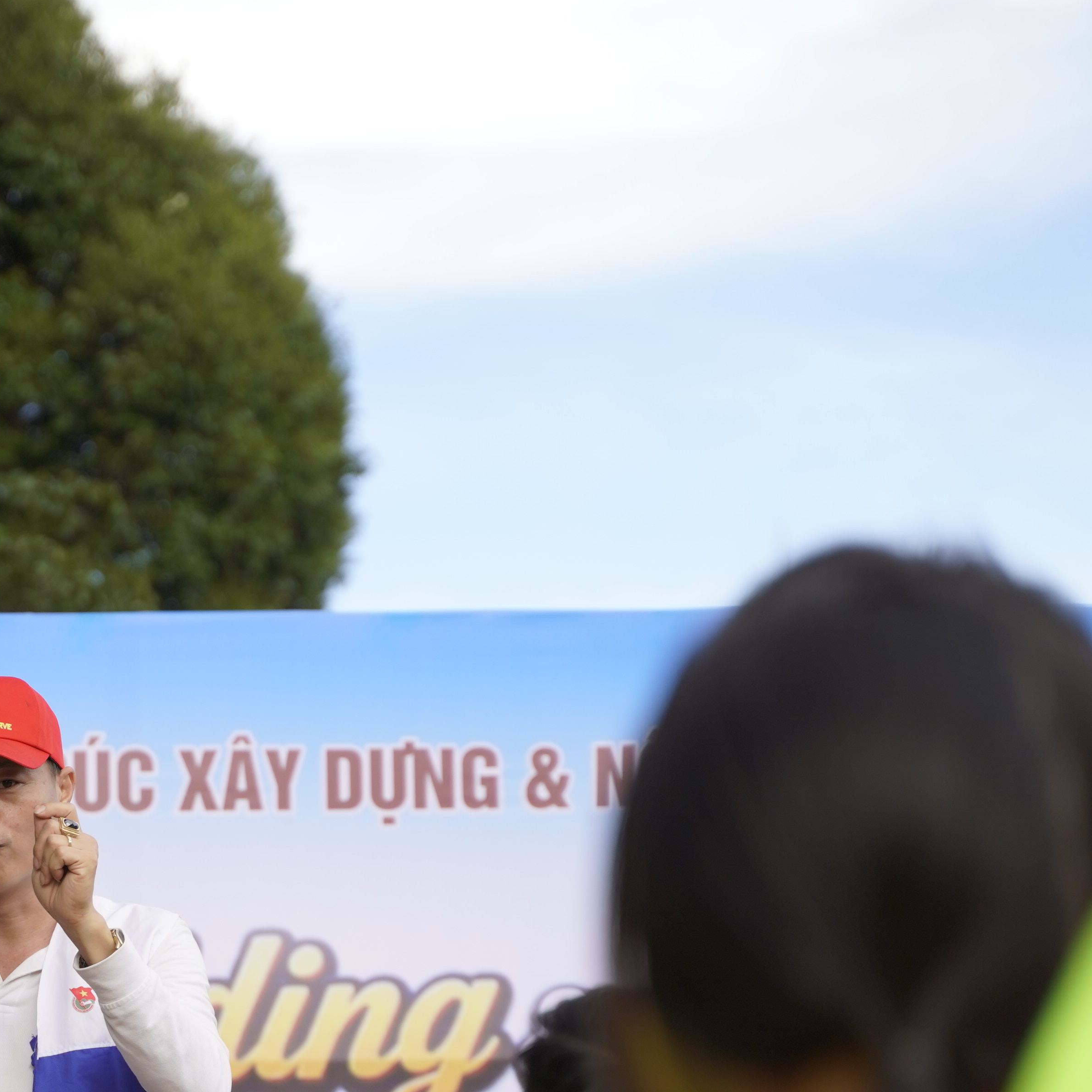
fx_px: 5710
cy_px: 903
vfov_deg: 10.9
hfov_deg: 10.8
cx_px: 27
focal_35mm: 160
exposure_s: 1/1250
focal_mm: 75
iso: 320
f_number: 3.2
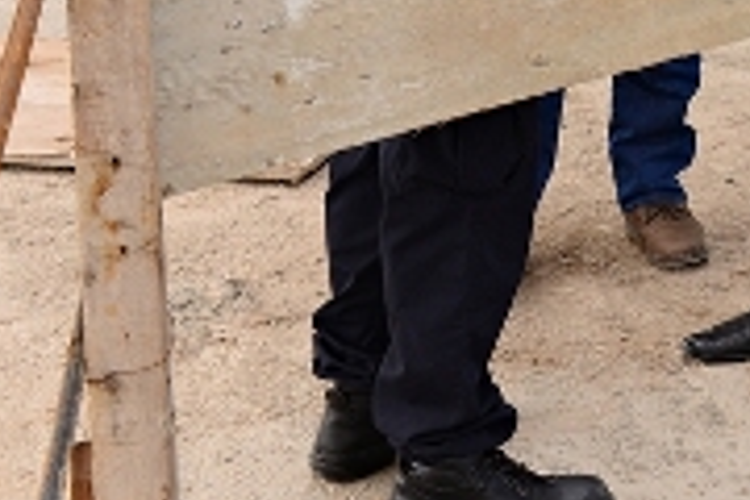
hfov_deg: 19.7
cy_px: -192
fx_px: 1937
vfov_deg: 14.0
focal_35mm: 93
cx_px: 1050
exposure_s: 1/200
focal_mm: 32
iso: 800
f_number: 9
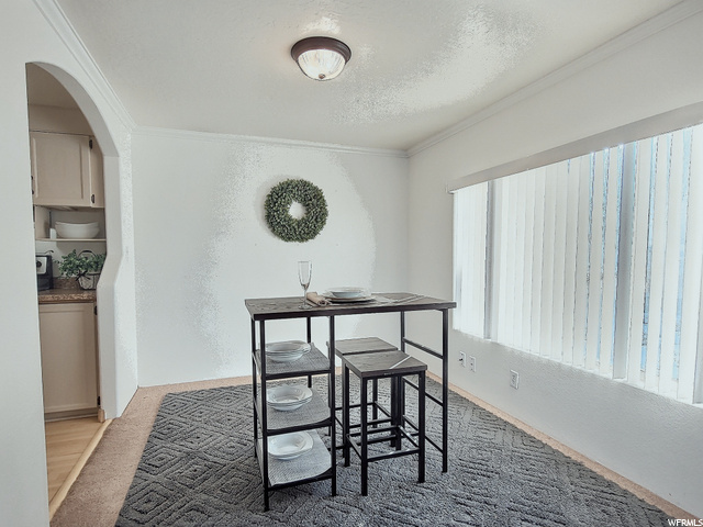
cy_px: 264
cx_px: 352
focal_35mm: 13
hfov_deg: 106.2
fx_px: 264
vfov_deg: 89.9
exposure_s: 1/2
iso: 100
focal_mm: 2.2
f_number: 2.2
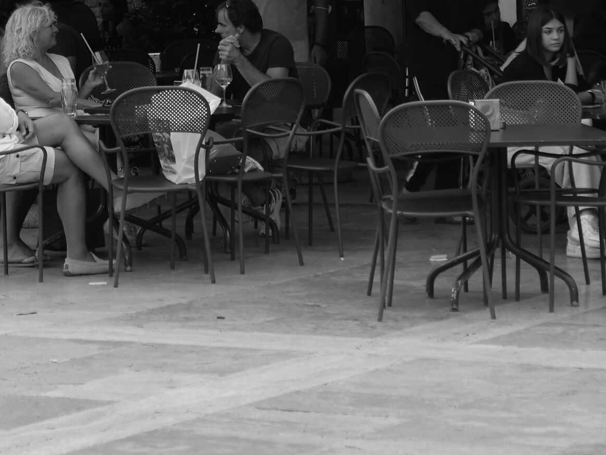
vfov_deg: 8.5
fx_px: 3046
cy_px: 7
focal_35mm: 174
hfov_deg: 11.4
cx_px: 296
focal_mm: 42
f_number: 3.9
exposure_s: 1/160
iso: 200
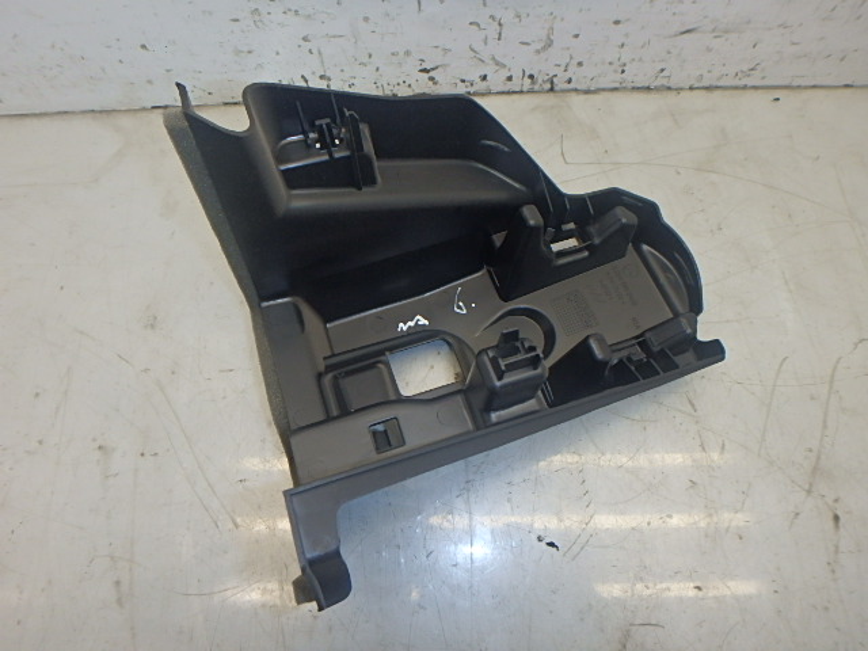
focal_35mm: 21
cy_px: 326
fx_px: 527
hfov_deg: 79.0
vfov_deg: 63.4
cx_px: 434
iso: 160
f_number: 3.5
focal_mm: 3.7
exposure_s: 1/50
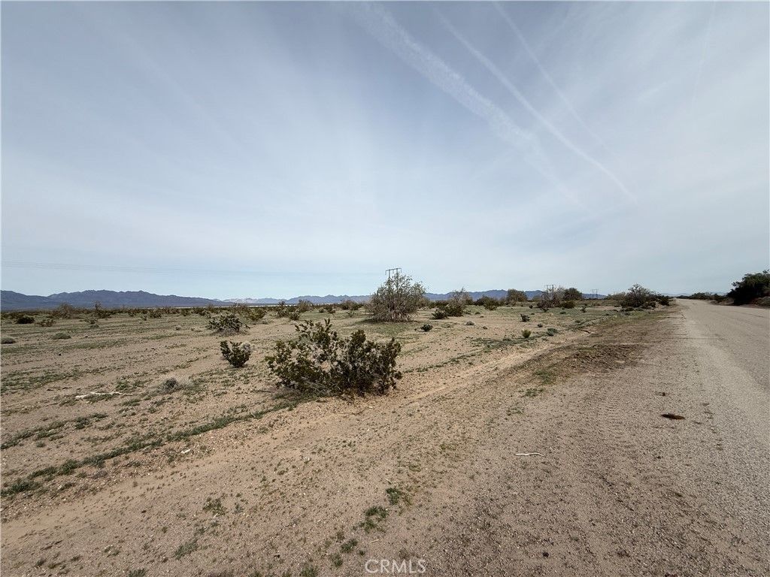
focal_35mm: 14
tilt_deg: +2.6
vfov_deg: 85.7
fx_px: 311
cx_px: 385
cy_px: 288
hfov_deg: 102.1
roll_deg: +1.5
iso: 50
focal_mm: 2.22
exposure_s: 1/2320
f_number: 2.2
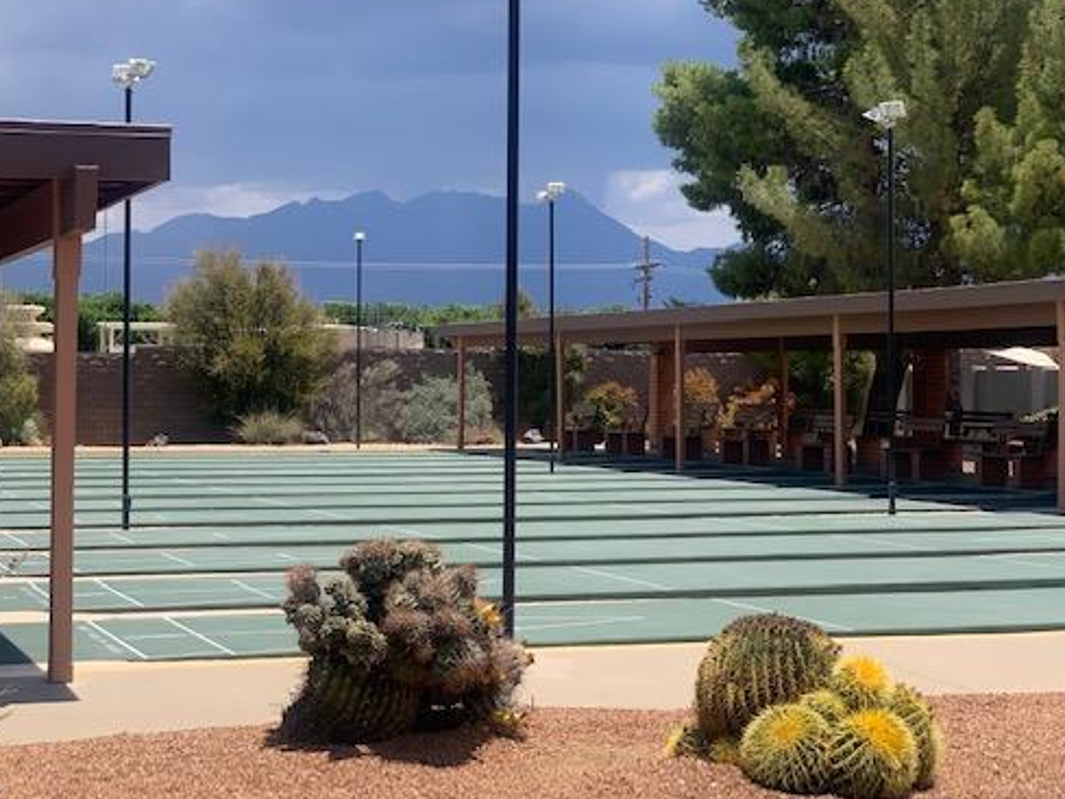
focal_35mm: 68
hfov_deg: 28.5
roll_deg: -0.4
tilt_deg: +2.1
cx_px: 475
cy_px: 320
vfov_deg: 21.6
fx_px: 2093
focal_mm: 6
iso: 16
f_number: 2.4
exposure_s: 1/1089
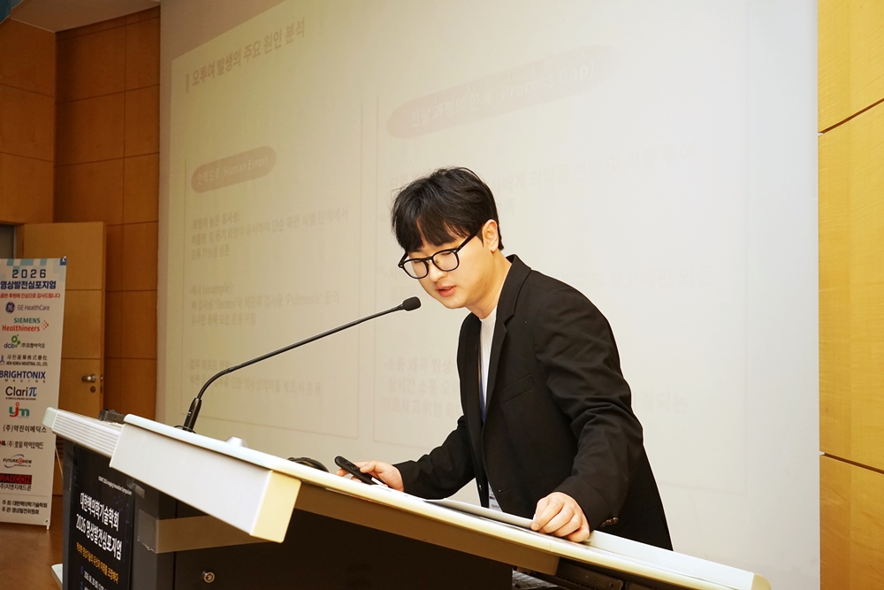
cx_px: 442
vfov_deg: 31.9
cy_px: 295
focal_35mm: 42
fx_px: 1031
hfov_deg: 46.4
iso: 1000
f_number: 9
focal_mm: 42
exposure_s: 1/100
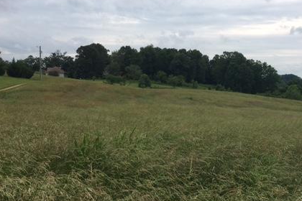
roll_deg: -1.7
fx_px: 386
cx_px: 216
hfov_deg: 41.8
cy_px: 139
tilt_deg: -6.3
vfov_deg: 29.0
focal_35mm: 46
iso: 25
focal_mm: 4.15
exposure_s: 1/1261
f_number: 2.2
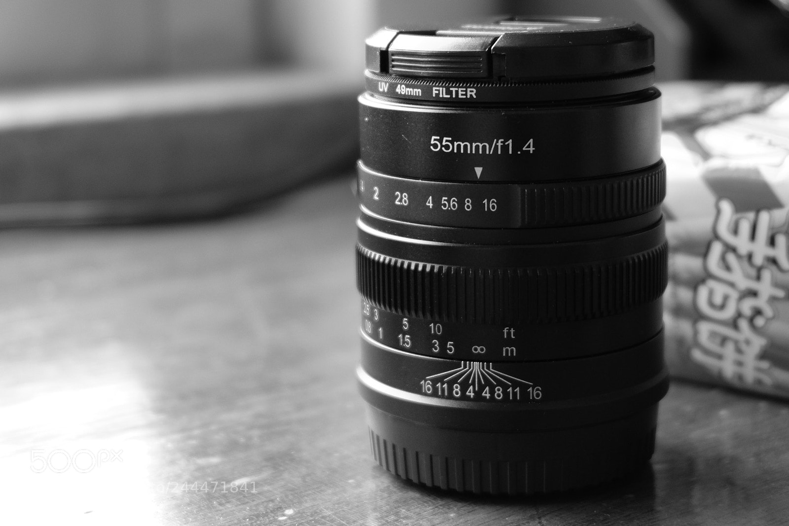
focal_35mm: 75
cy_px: 263
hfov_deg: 27.0
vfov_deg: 18.2
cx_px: 394
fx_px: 1644
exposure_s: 1/15
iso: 1250
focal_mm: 50
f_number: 5.6
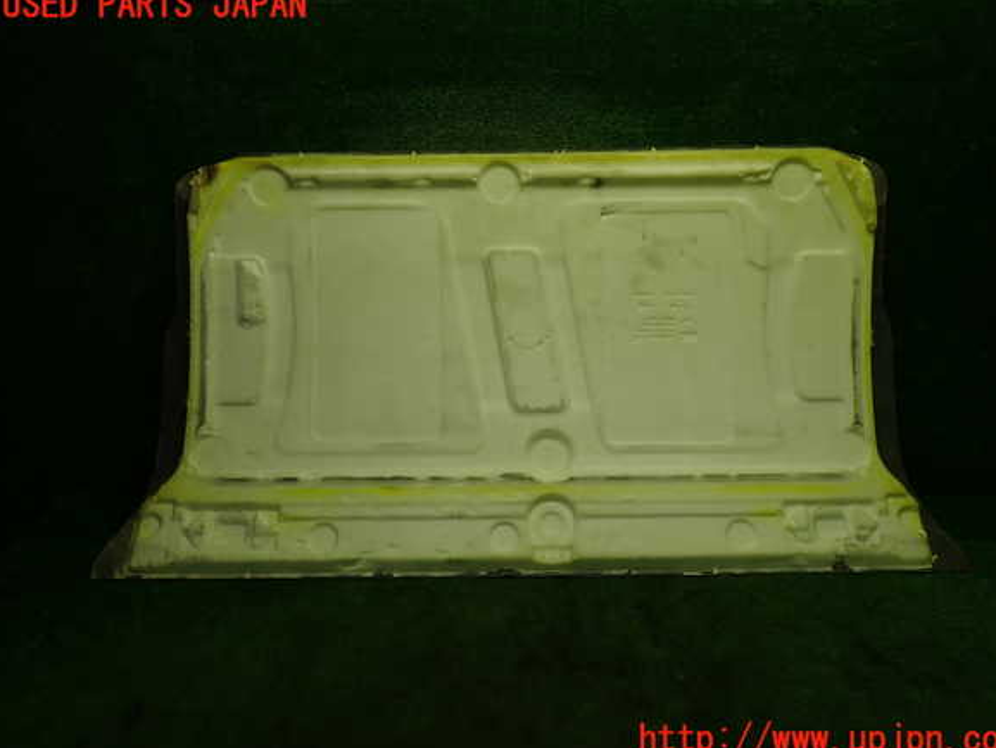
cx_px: 511
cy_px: 373
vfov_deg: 53.1
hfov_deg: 67.3
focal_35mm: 26
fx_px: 748
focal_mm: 4.5
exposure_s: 1/100
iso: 100
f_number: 2.8
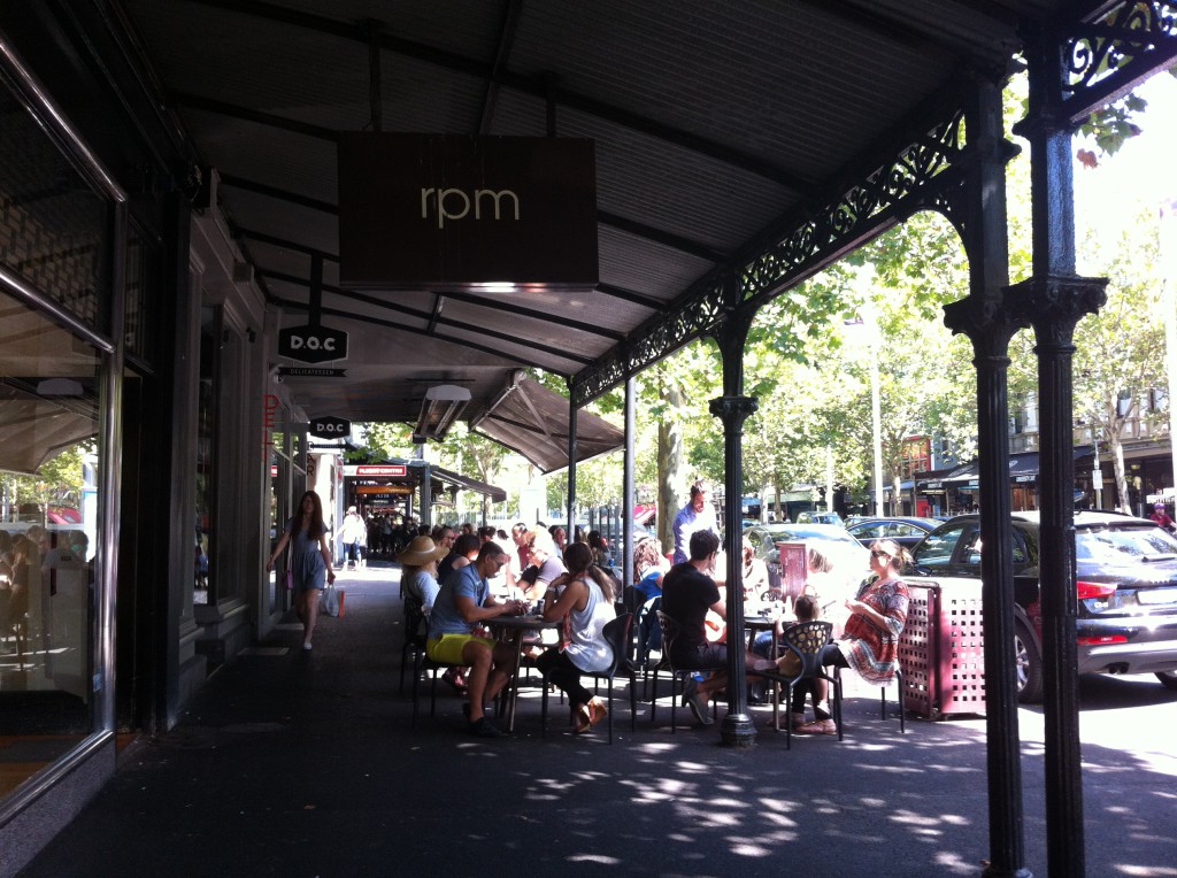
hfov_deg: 52.7
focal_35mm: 35
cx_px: 588
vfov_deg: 40.6
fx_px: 1188
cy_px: 439
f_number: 2.8
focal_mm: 3.85
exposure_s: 1/120
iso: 100
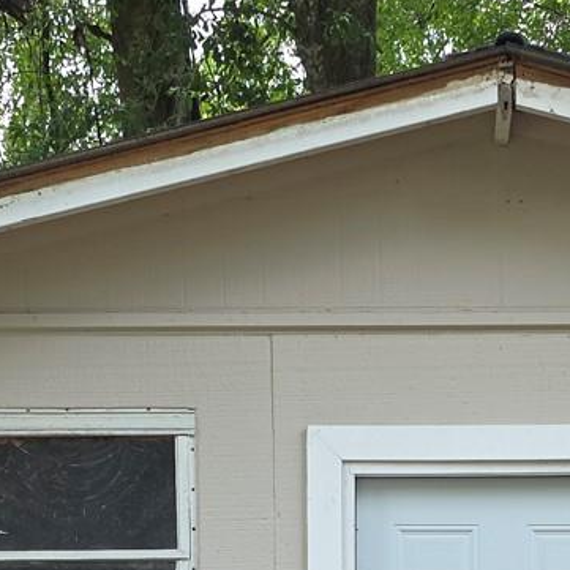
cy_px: 783
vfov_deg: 17.8
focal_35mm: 90
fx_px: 1677
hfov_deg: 19.1
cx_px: 472
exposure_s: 1/120
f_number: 1.7
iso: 16
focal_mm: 6.3
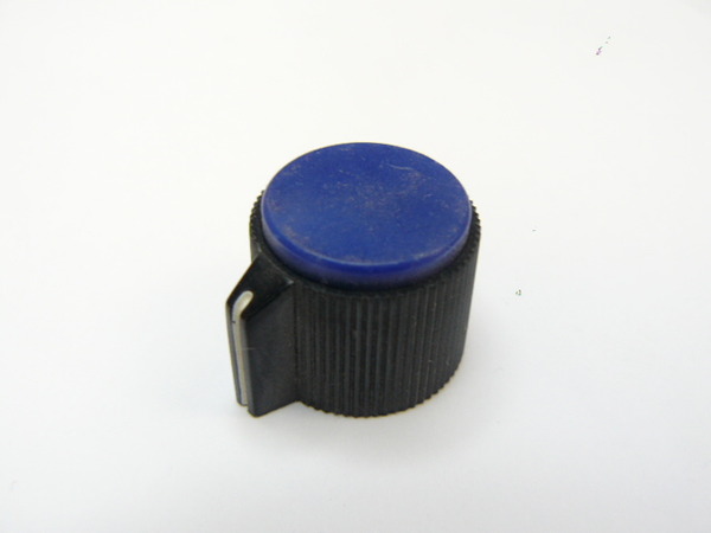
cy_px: 266
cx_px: 356
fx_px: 739
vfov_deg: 39.7
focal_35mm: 36
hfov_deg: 51.4
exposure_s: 1/15
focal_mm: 6
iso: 100
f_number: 3.2
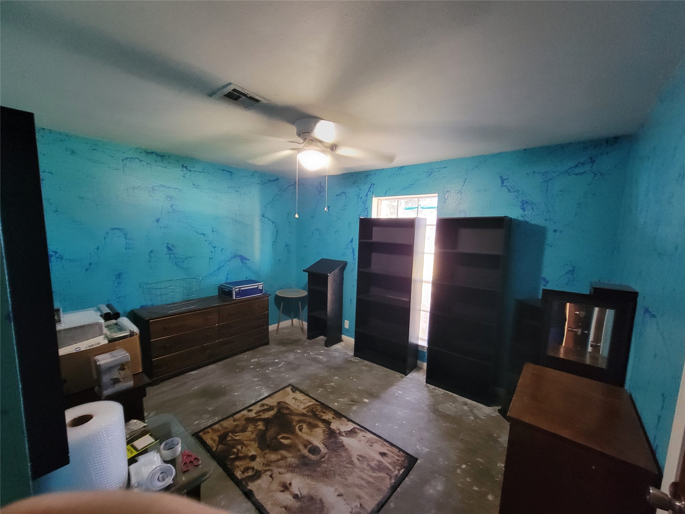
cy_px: 257
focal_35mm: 13
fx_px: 257
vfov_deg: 89.9
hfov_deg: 106.2
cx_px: 342
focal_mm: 2.2
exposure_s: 1/24
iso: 640
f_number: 2.2
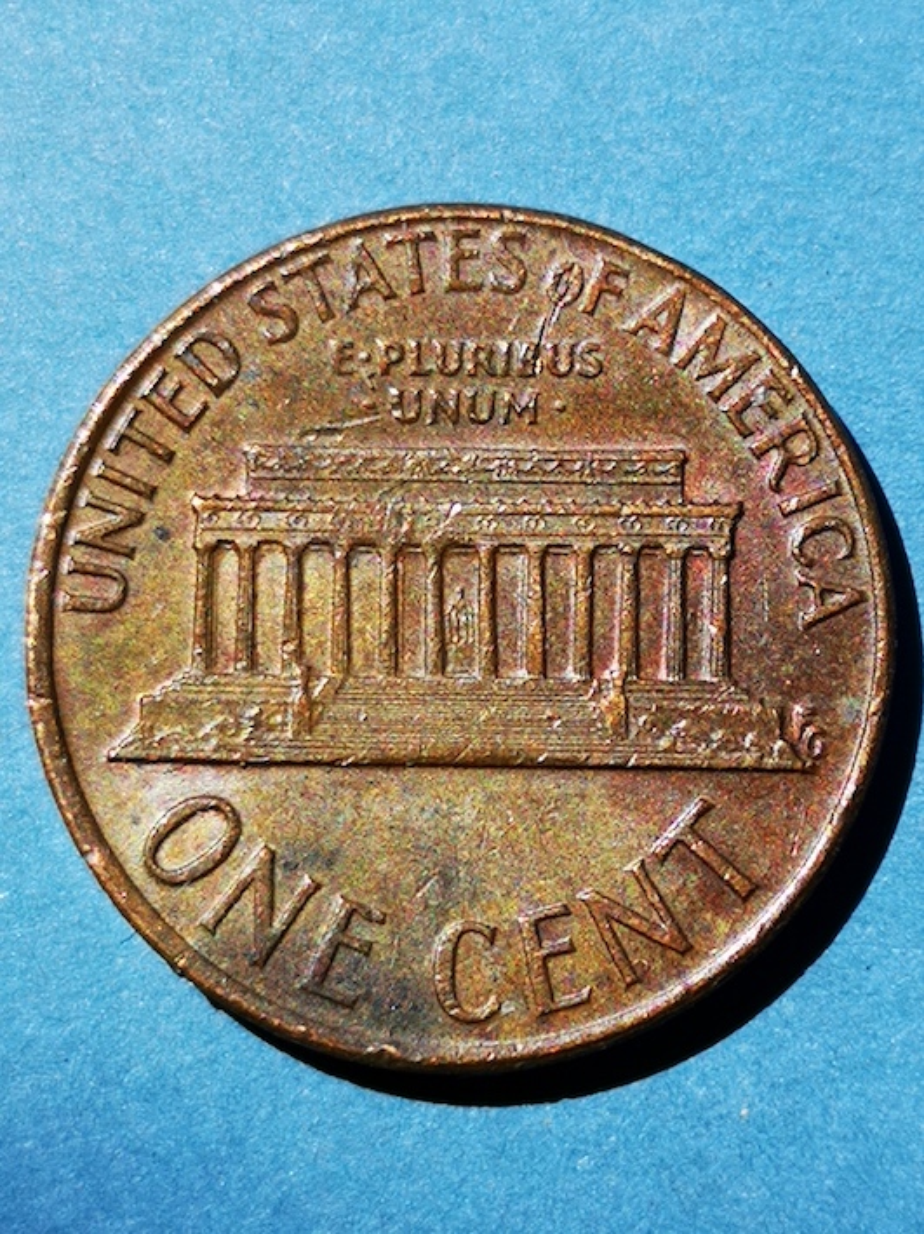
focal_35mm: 103
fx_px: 3669
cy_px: 617
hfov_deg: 14.4
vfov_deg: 19.1
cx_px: 462
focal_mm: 5.58
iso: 50
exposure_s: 1/2625
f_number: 1.8
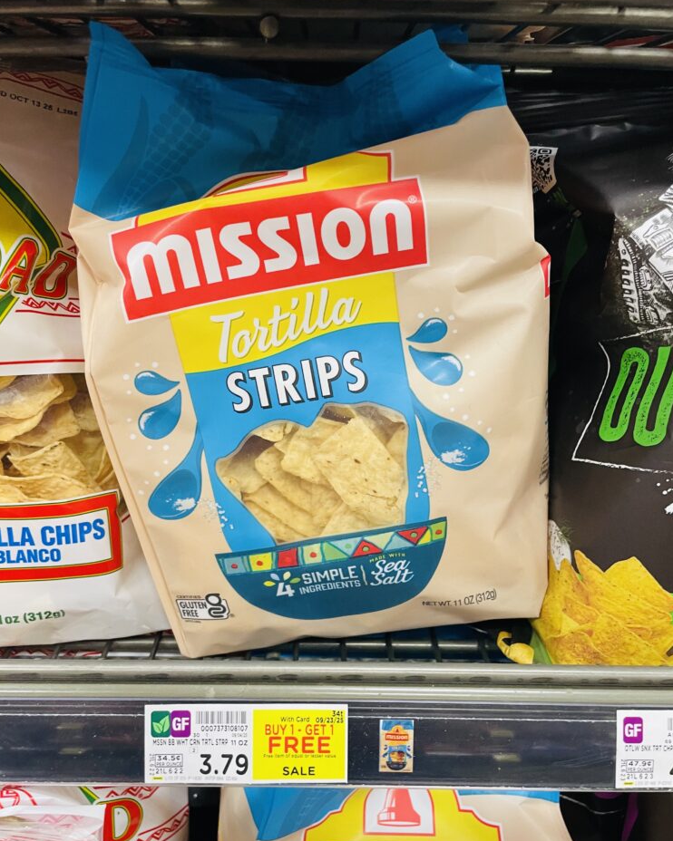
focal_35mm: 28
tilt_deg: -22.9
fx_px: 697
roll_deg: +0.1
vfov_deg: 62.2
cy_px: 440
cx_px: 334
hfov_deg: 51.5
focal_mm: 4.2
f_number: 1.6
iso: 160
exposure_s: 1/60
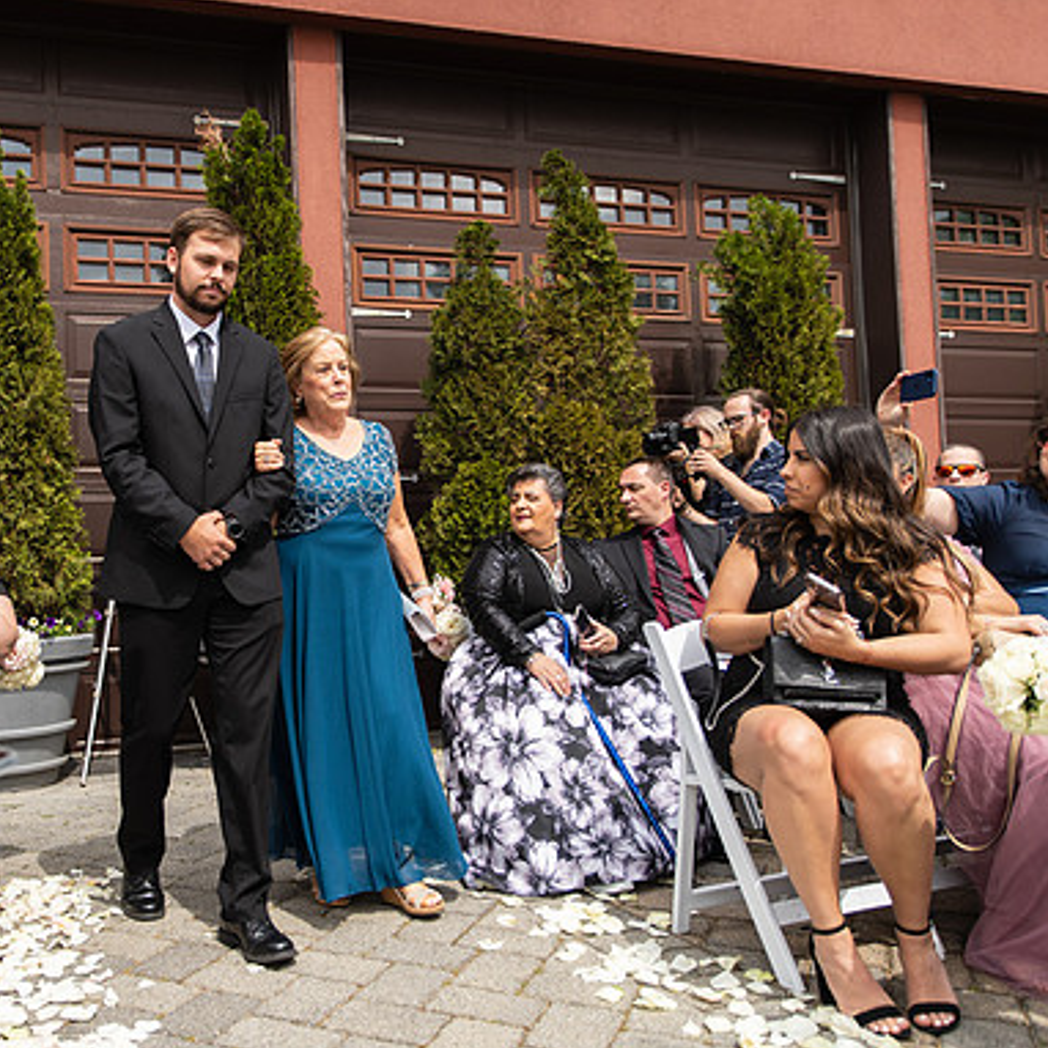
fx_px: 1062
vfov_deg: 52.5
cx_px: 332
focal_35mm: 31
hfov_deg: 51.4
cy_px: 525
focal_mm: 24
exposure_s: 1/1250
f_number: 2.8
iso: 125
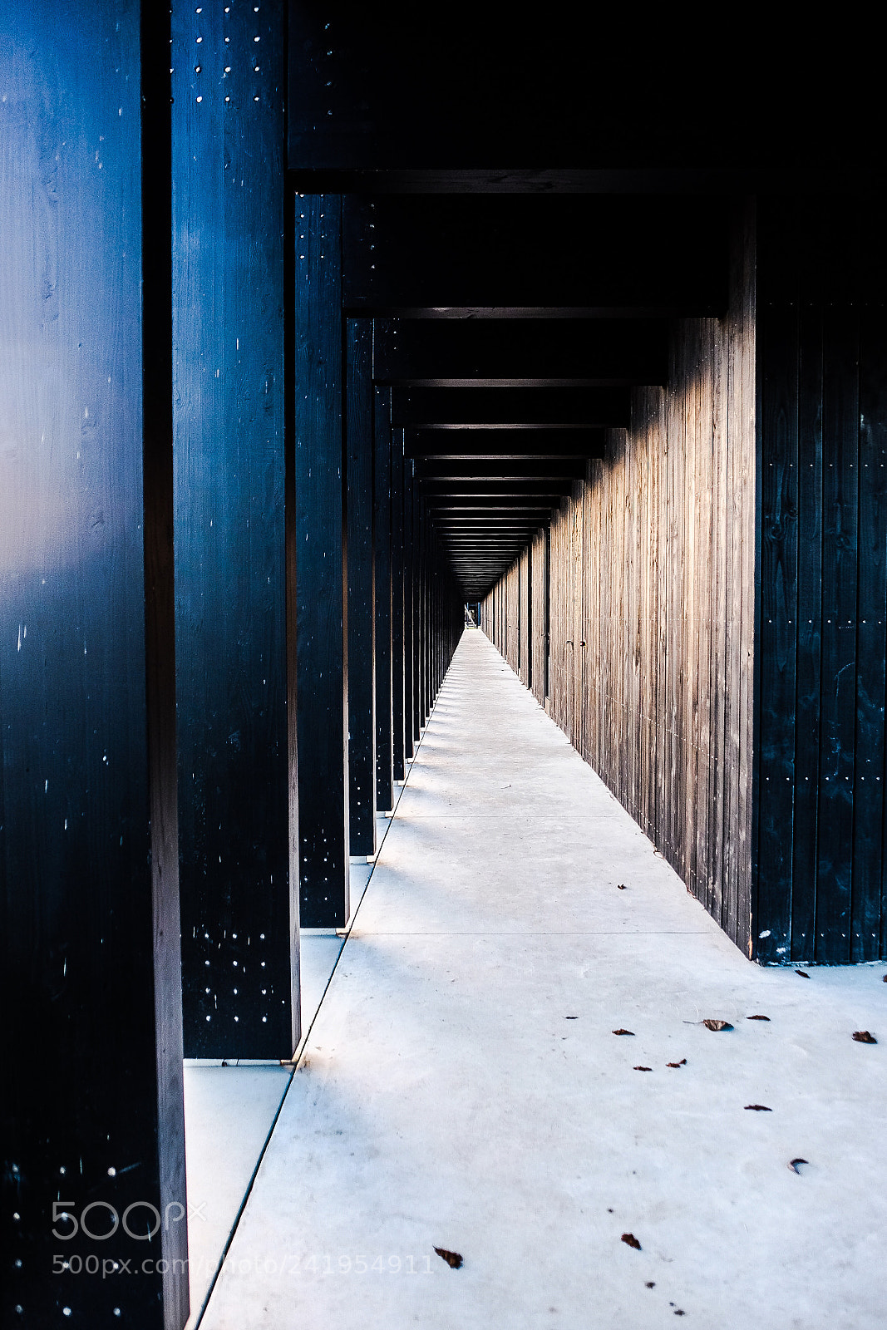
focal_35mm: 27
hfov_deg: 47.9
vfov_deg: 67.4
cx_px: 444
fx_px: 998
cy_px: 665
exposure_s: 1/58
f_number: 3.5
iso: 800
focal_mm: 18
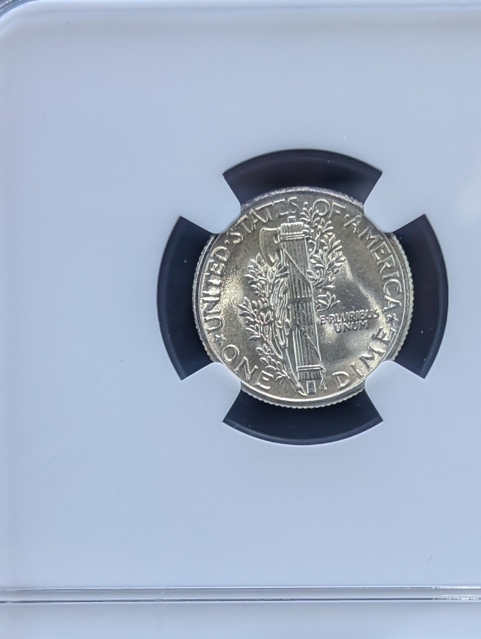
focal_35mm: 97
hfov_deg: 15.3
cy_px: 466
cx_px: 296
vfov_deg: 20.1
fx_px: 1792
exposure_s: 1/60
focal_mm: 6.9
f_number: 1.68
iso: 243
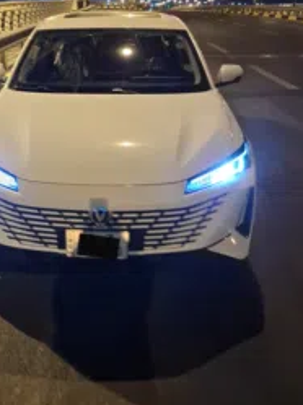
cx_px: 99
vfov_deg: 50.2
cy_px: 194
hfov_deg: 38.1
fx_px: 433
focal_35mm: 37
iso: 400
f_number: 1.8
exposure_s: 1/25
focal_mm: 5.54
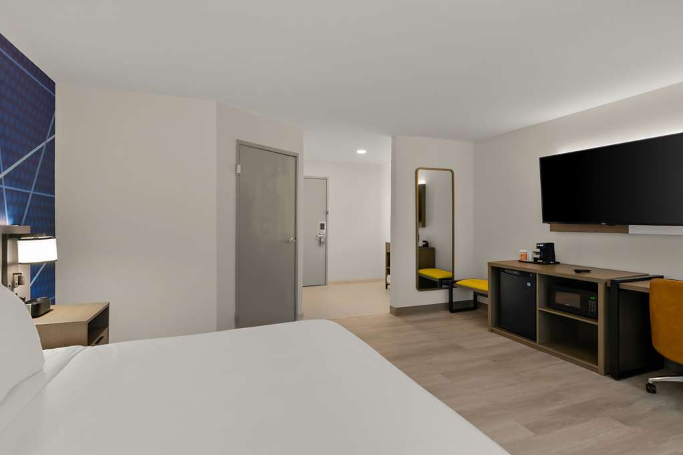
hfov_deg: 95.0
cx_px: 342
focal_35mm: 16
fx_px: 313
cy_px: 228
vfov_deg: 72.0
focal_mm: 11
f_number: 7.1
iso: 320
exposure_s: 1/5
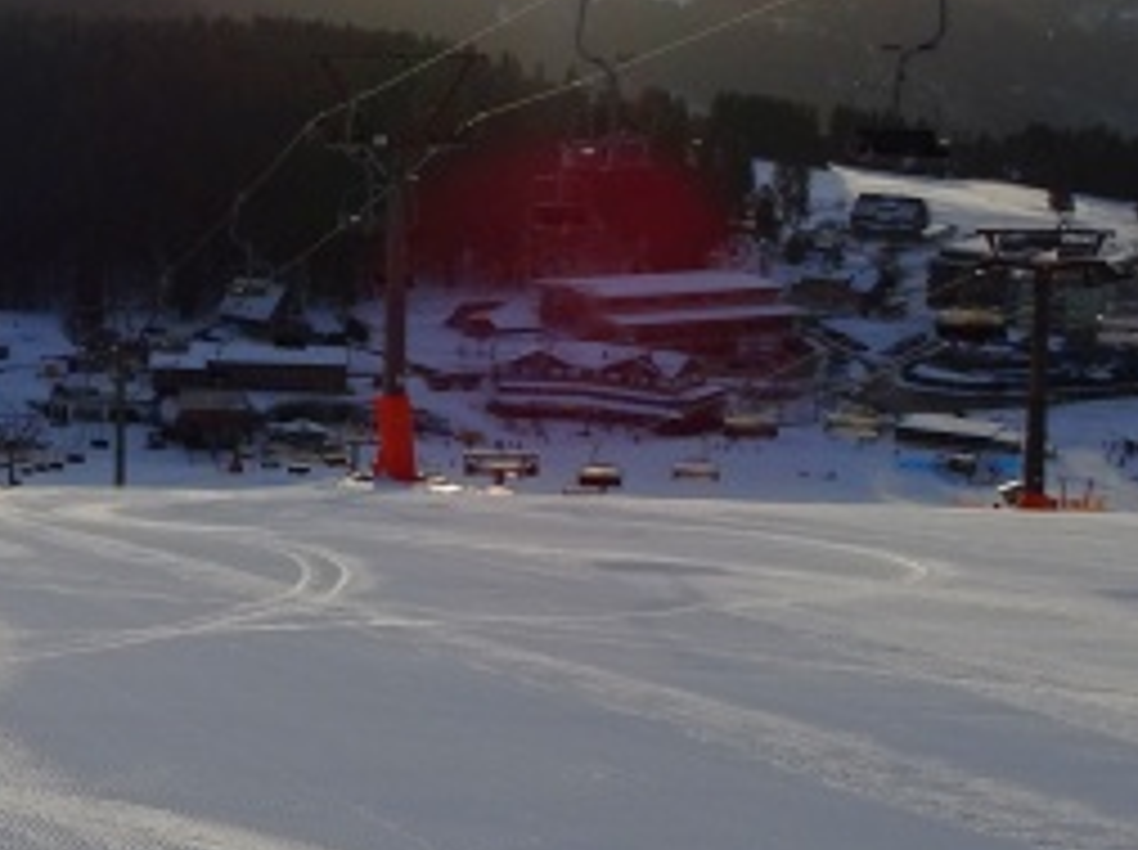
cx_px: -373
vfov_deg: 19.3
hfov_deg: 22.7
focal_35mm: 76
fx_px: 2495
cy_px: 279
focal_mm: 4.1
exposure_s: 1/1250
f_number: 3.5
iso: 80
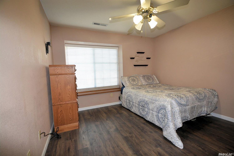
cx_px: 117
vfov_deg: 77.3
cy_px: 78
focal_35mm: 15
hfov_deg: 100.4
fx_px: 97
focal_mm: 10
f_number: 4
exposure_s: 1/60
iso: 720
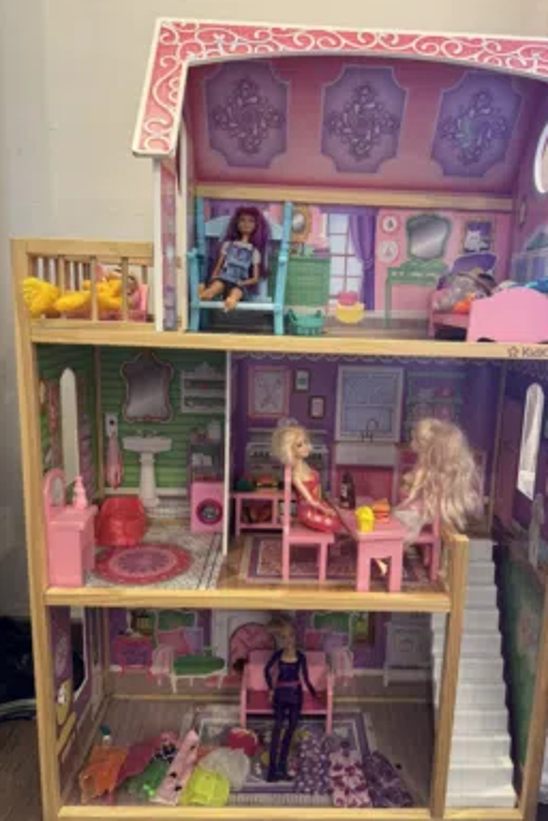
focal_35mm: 26
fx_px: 594
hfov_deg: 49.4
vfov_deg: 69.4
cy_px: 413
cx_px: 310
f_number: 1.78
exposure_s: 1/50
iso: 320
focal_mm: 6.76
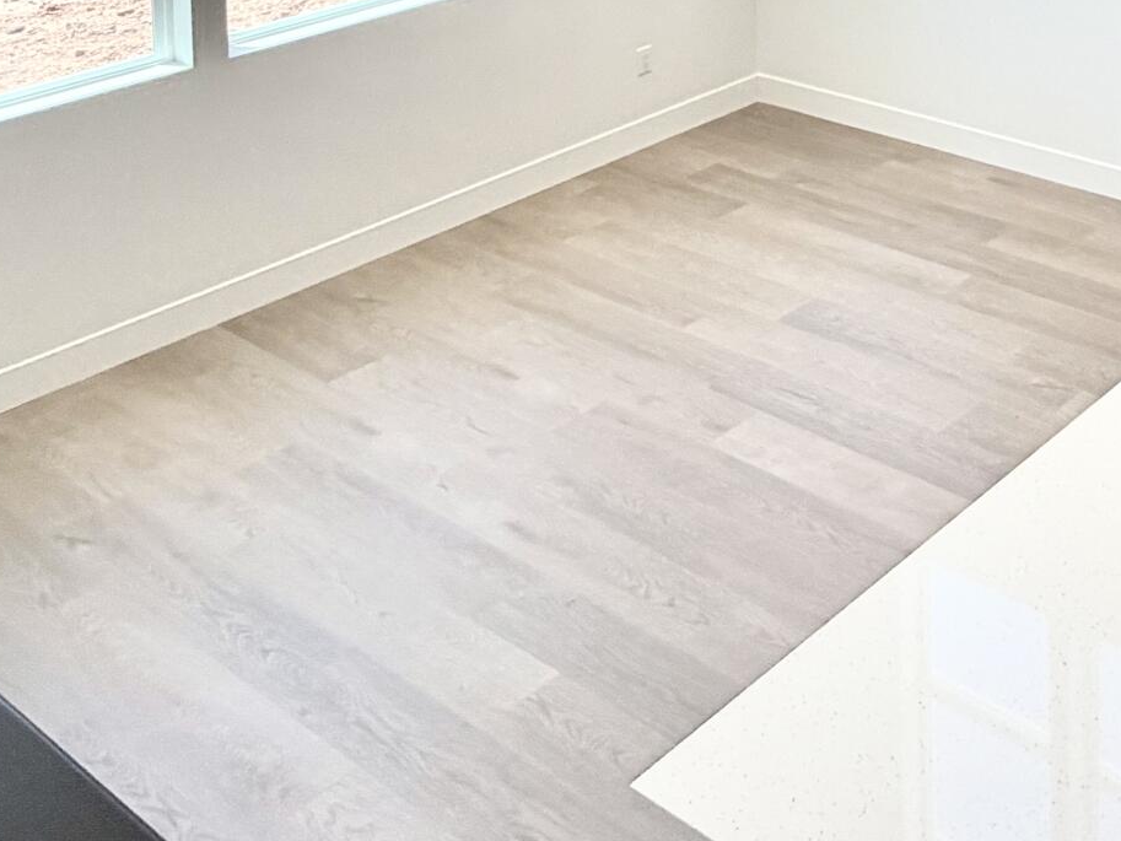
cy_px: -410
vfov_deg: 24.6
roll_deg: +0.5
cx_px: 1354
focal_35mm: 46
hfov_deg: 33.4
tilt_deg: -2.4
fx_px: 1490
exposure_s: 1/379
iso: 50
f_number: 2.2
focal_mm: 2.22
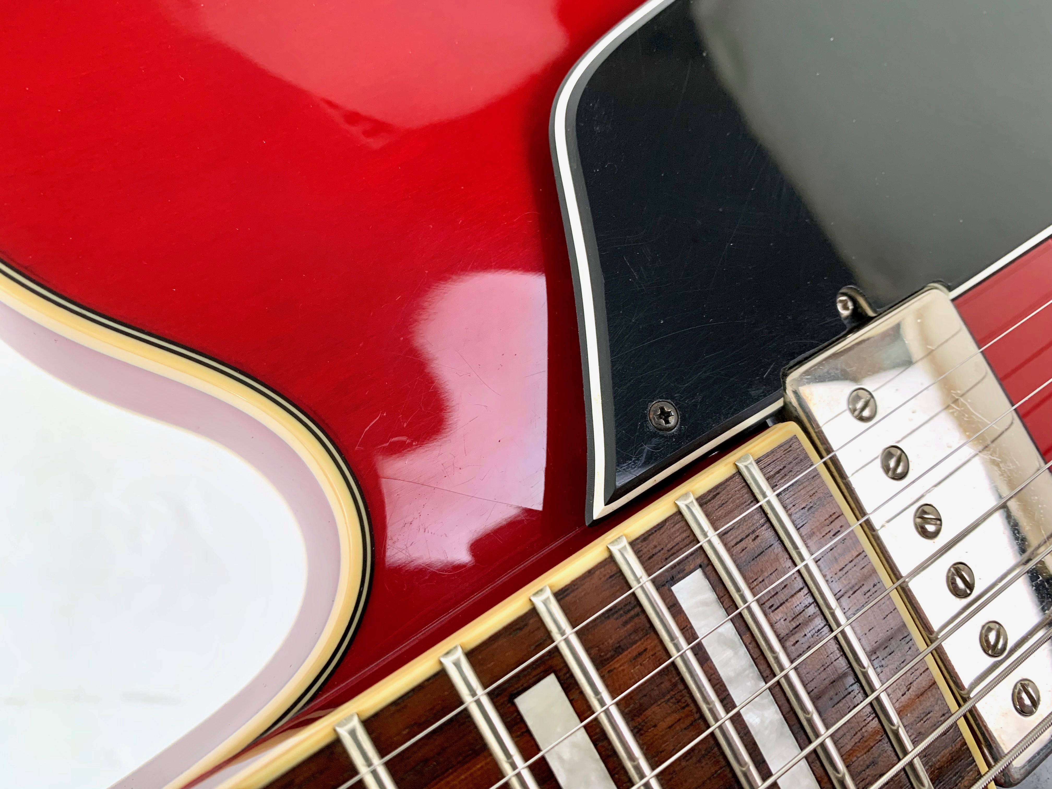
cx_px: 526
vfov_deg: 53.1
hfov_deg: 67.3
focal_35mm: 26
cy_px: 394
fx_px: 790
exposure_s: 1/100
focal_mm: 4.25
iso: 100
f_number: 1.8
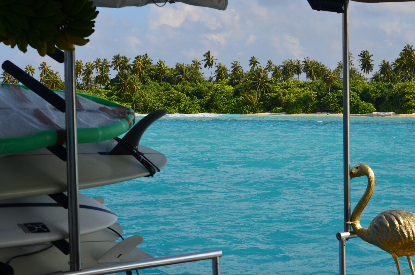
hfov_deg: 24.7
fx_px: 949
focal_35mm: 82
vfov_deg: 16.5
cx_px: 208
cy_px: 138
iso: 200
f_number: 10
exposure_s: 1/400
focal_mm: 55
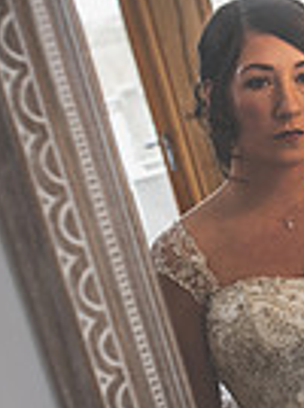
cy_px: 320
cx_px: 436
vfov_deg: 17.3
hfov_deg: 12.5
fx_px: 1327
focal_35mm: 113
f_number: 3.2
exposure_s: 1/100
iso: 250
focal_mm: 35
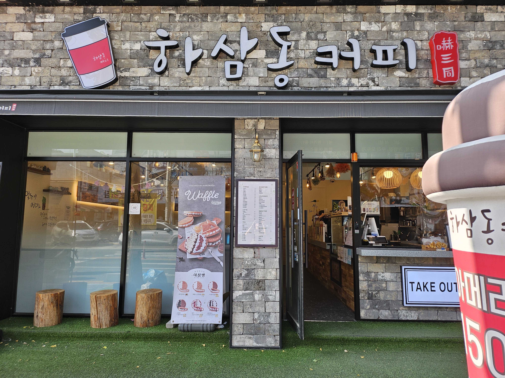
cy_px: 189
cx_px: 252
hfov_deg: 71.6
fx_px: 350
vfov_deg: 56.8
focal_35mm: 24
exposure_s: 1/563
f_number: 1.8
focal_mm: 5
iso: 50
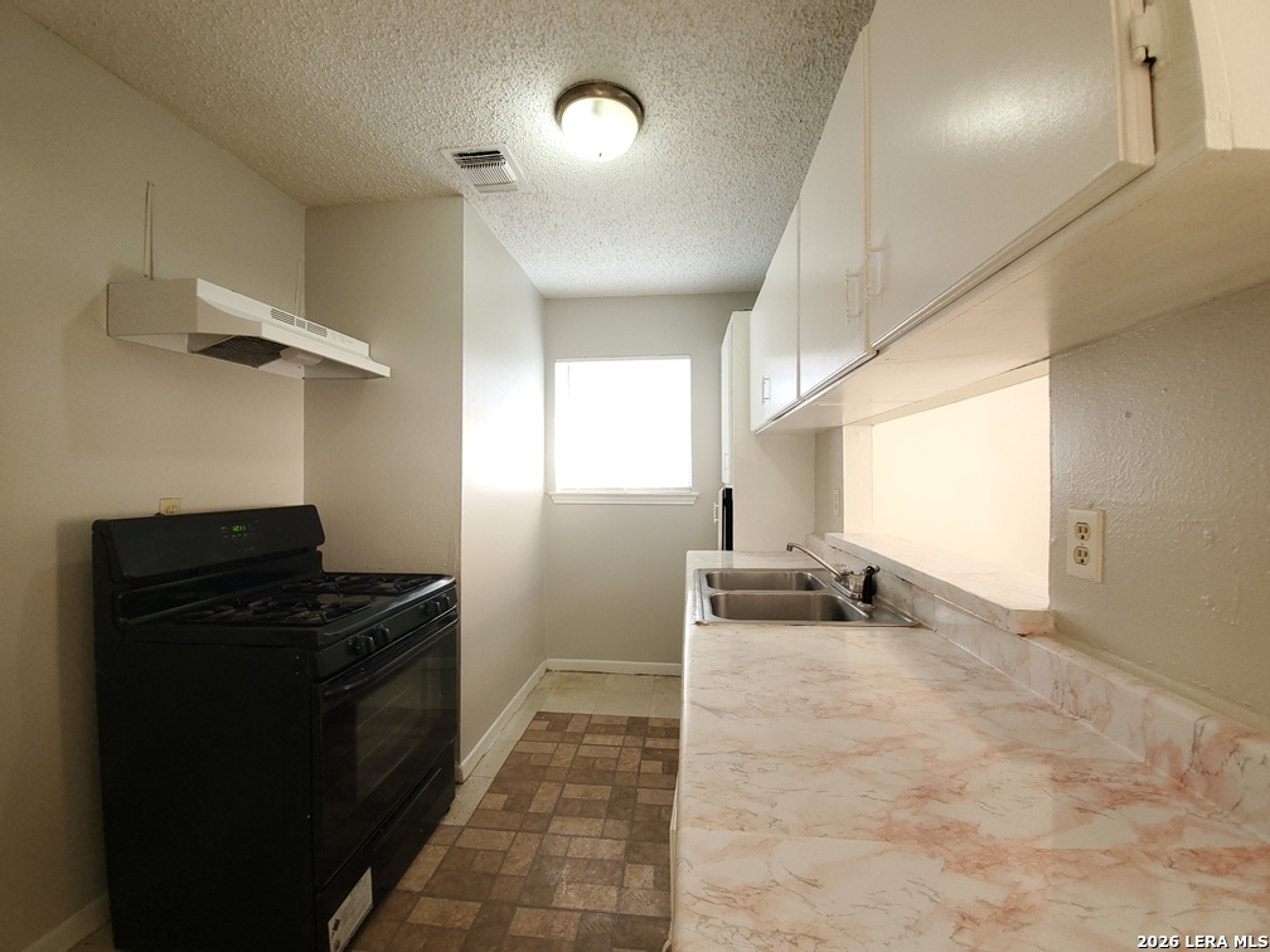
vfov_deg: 89.9
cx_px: 635
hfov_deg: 106.2
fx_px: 477
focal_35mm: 13
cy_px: 476
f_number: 2.2
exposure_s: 1/30
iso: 100
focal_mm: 1.8
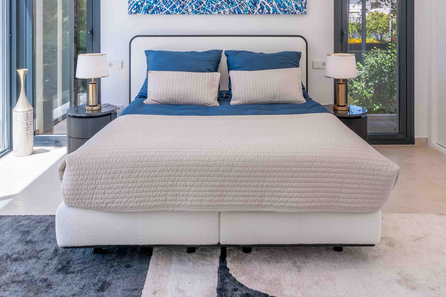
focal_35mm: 32
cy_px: 46
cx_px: 208
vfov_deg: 39.0
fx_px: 396
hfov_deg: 58.7
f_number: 9
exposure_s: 1/250
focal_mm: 14
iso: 200
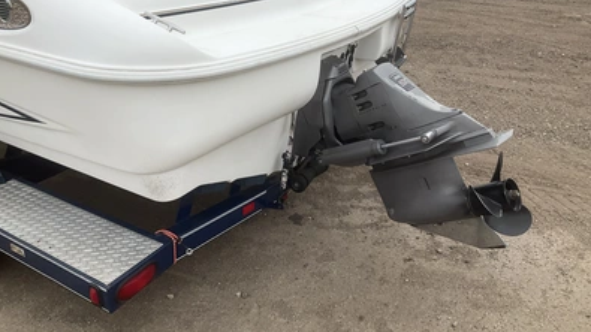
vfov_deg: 36.3
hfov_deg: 61.0
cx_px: 293
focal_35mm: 32
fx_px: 501
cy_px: 115
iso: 25
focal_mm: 3
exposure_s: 1/1730
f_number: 1.8
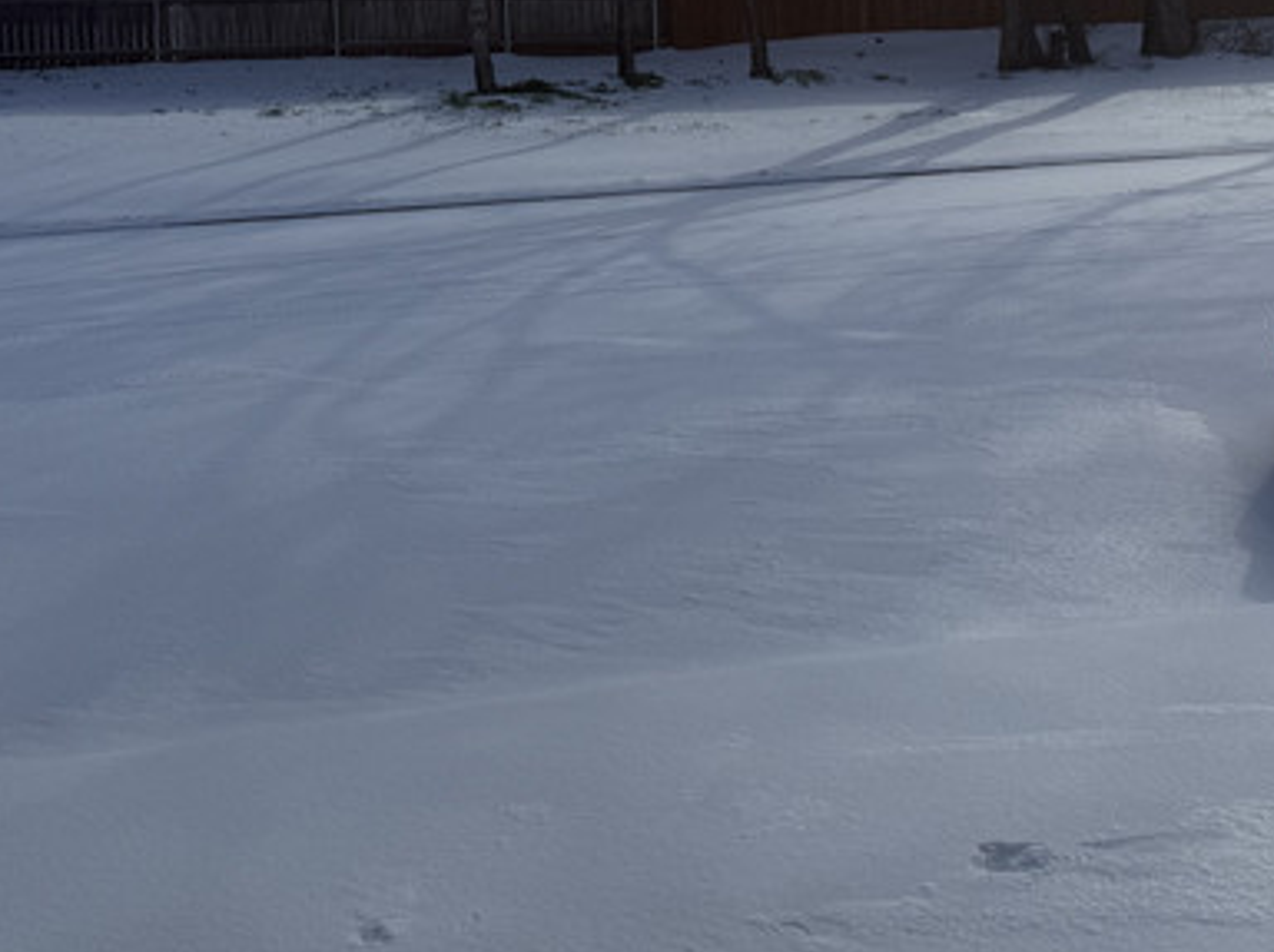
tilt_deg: -2.2
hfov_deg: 44.5
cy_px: 191
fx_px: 1470
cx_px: 252
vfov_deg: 34.8
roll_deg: +1.6
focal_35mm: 40
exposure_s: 1/14286
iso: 100
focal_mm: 6.76
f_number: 1.78
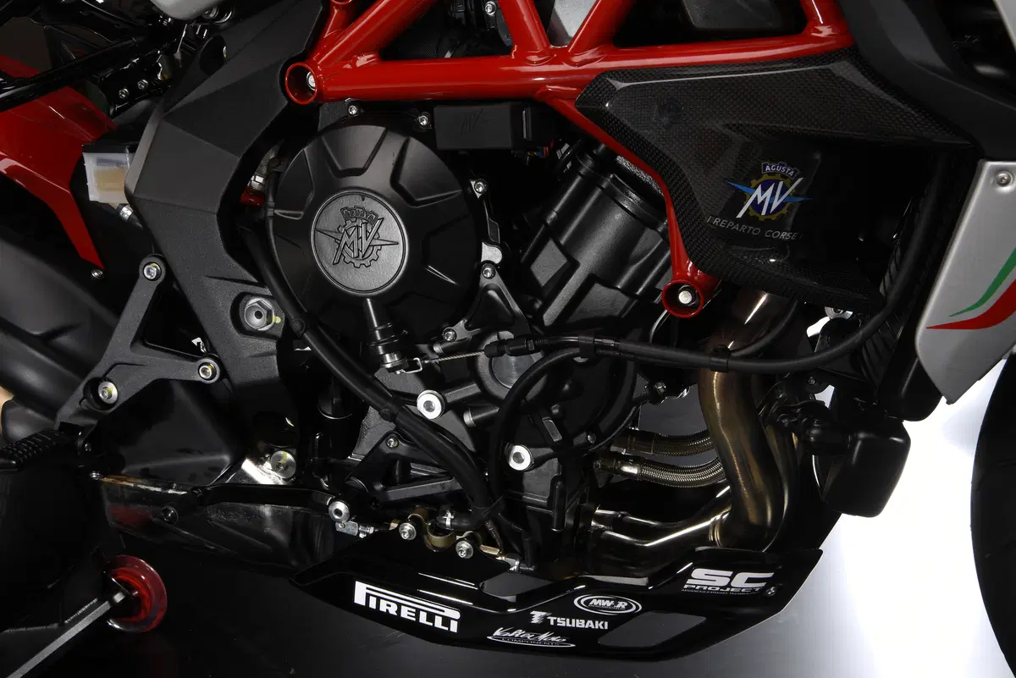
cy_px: 339
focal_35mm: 50
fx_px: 1412
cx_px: 508
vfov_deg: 27.0
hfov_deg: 39.6
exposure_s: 1/50
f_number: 22
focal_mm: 50
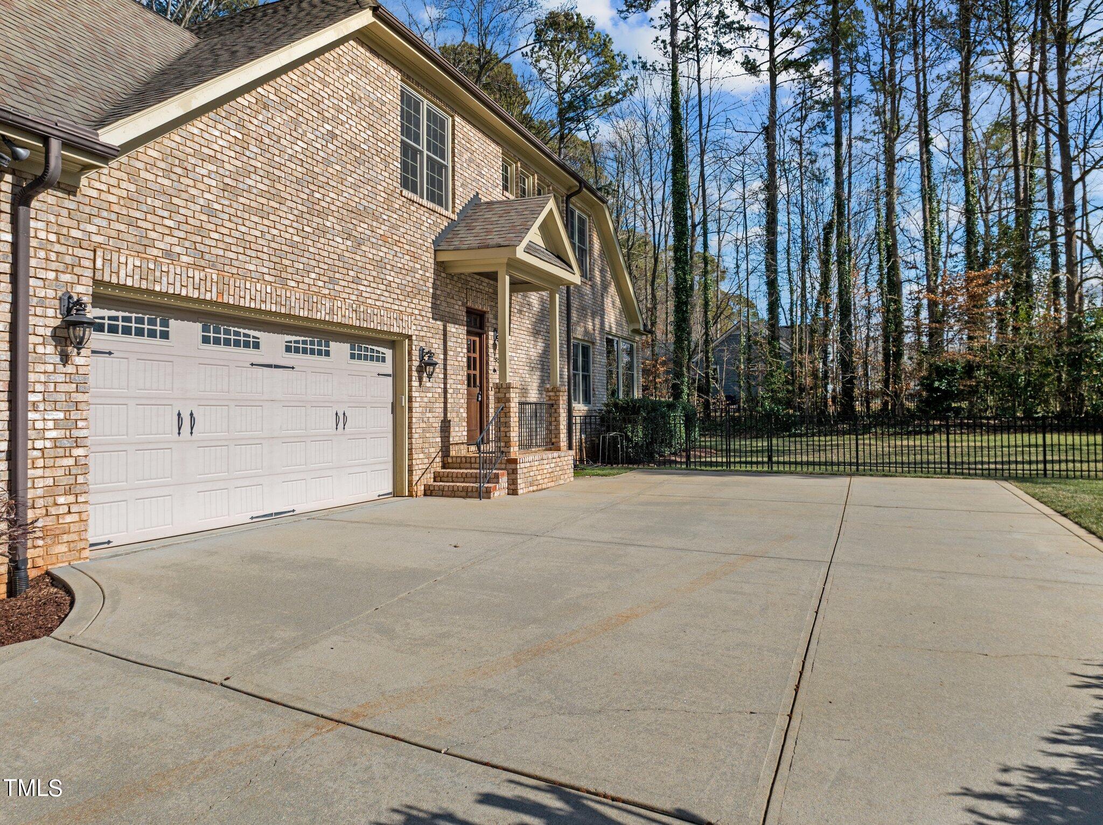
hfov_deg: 71.6
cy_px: 412
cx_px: 552
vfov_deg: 56.8
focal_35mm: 24
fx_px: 764
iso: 100
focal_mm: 12.29
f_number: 2.8
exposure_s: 1/2000
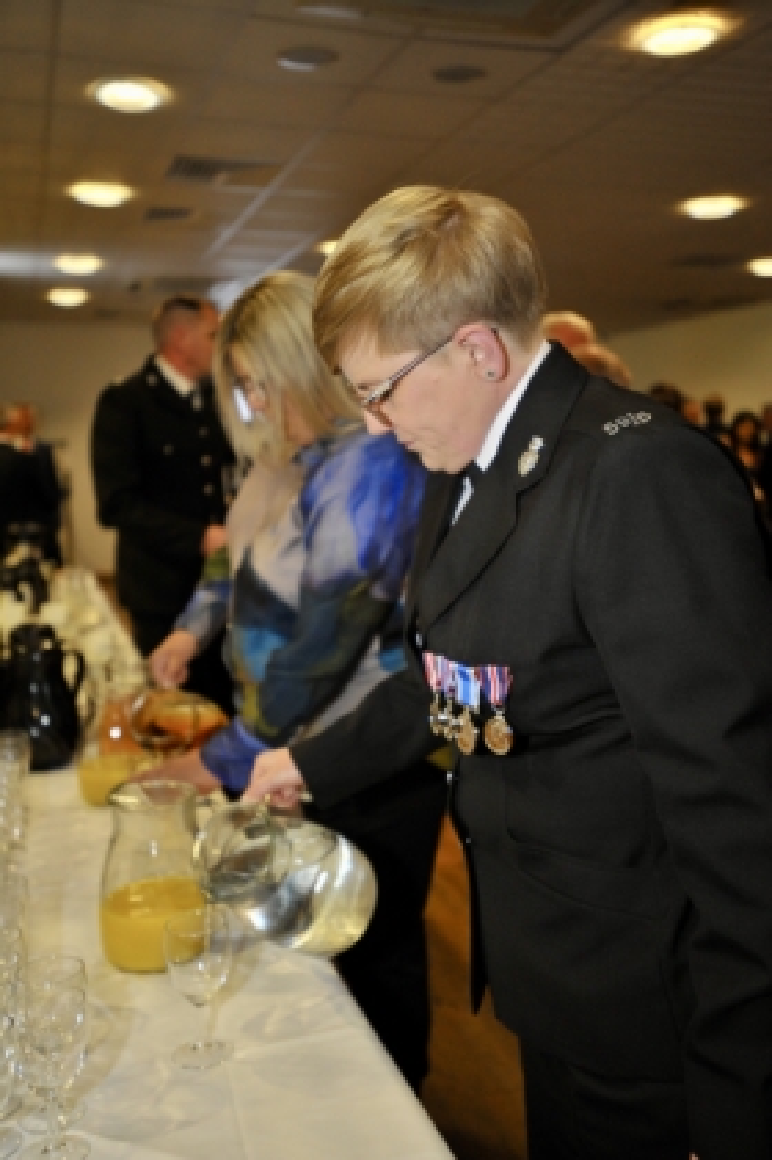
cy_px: 580
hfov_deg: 37.8
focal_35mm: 35
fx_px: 1128
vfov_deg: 54.5
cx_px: 386
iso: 1600
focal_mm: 35
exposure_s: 1/125
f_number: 2.8
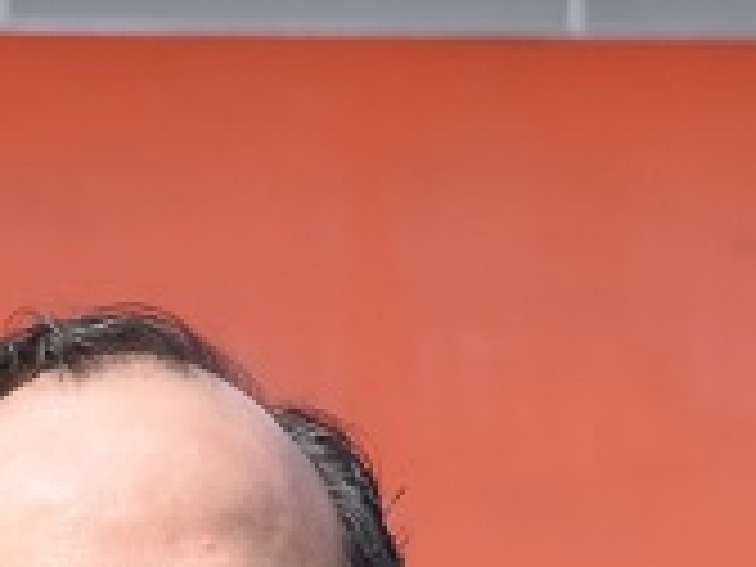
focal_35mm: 709
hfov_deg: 2.8
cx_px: 1629
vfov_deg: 2.1
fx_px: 15491
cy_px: 1192
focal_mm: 55
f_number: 8
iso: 100
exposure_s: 1/200
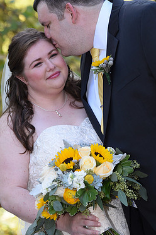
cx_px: 77
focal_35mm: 187
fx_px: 1215
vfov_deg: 11.0
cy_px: 112
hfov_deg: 7.3
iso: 400
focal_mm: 120
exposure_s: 1/200
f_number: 4.5
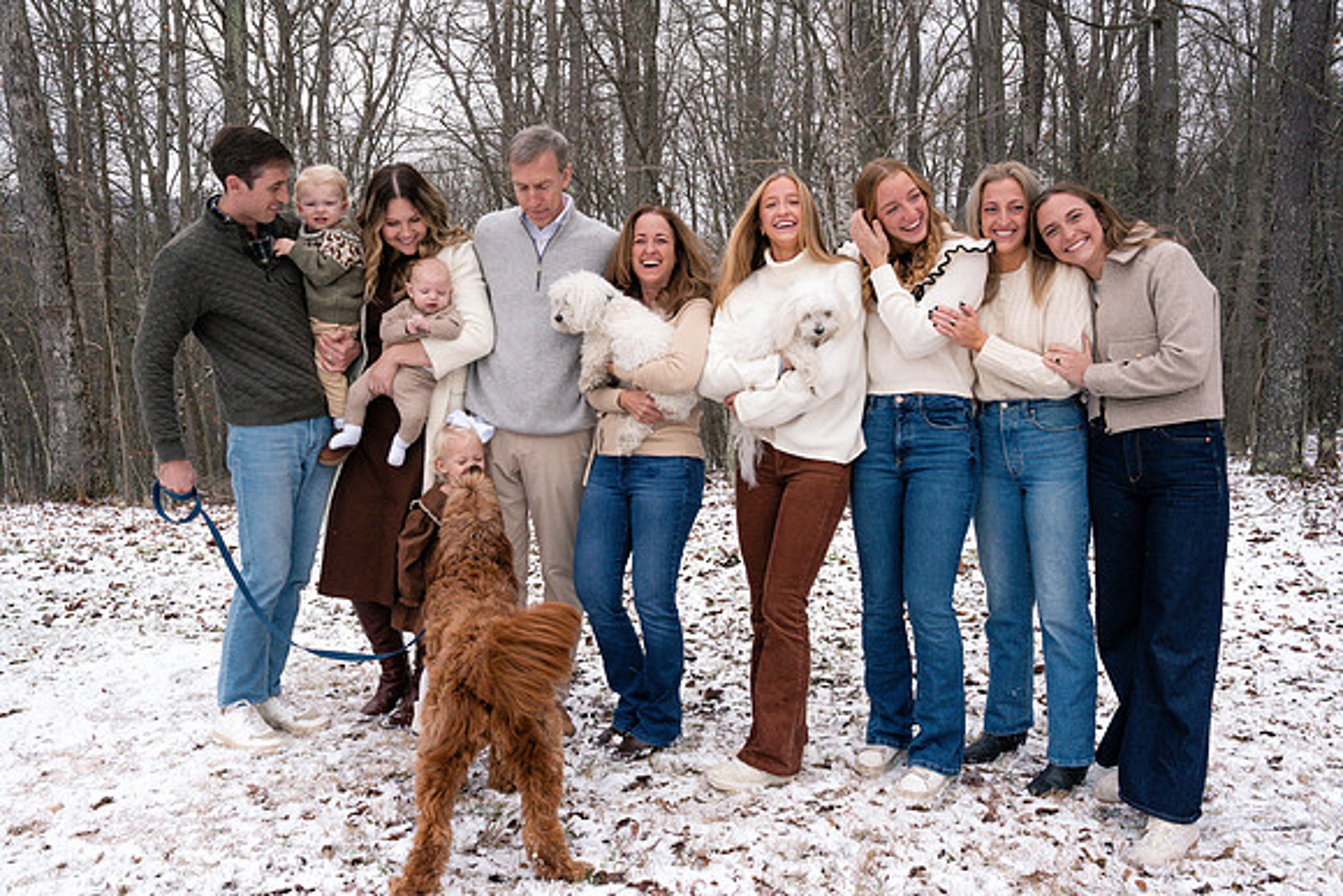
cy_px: 433
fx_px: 1255
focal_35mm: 34
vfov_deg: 39.3
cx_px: 648
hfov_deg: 56.3
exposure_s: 1/250
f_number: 13
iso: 800
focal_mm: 32
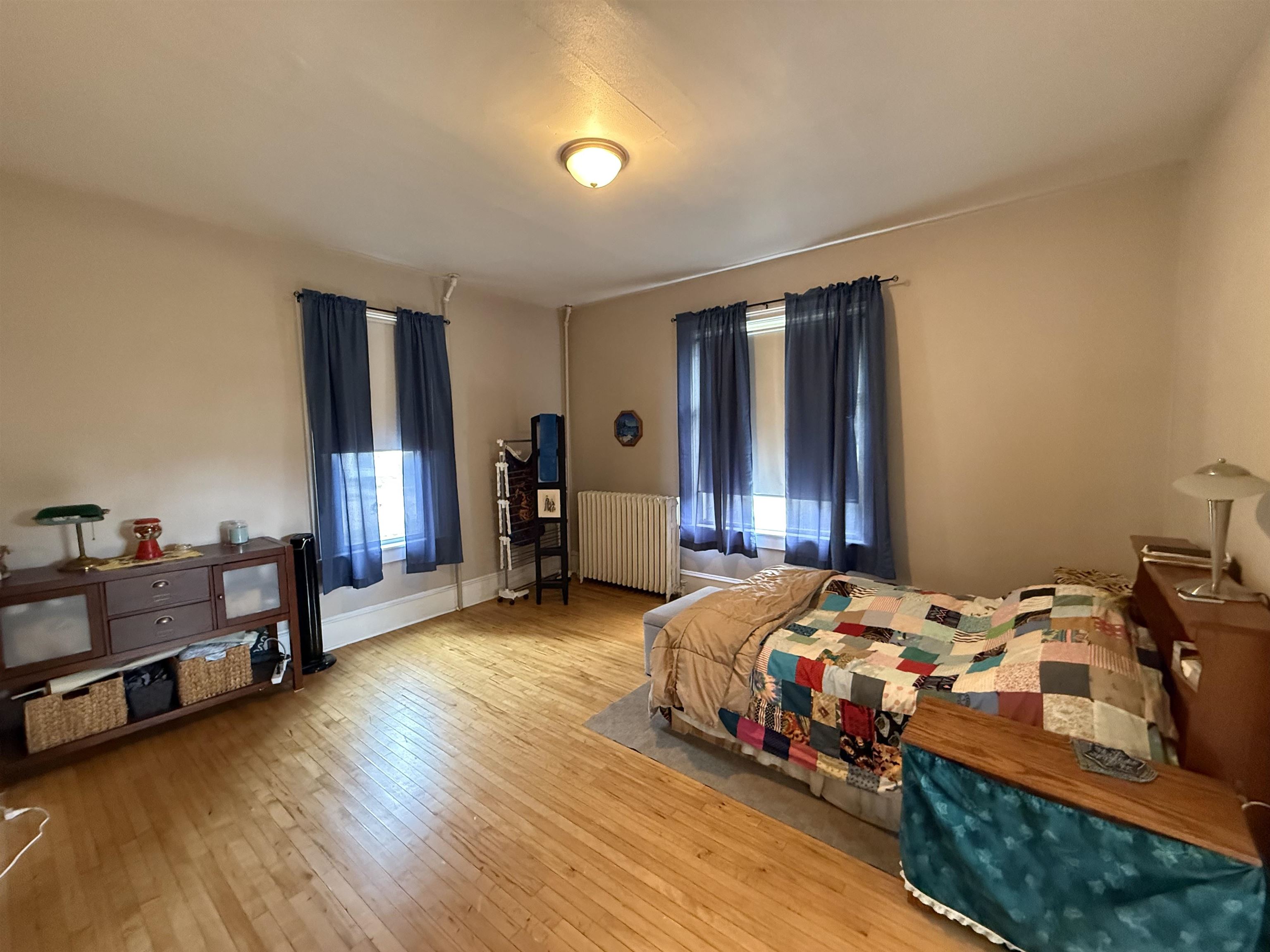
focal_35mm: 14
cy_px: 476
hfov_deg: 102.1
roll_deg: +1.7
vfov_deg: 85.7
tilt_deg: -4.3
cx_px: 635
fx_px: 514
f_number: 2.2
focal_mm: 2.22
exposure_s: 1/60
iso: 800
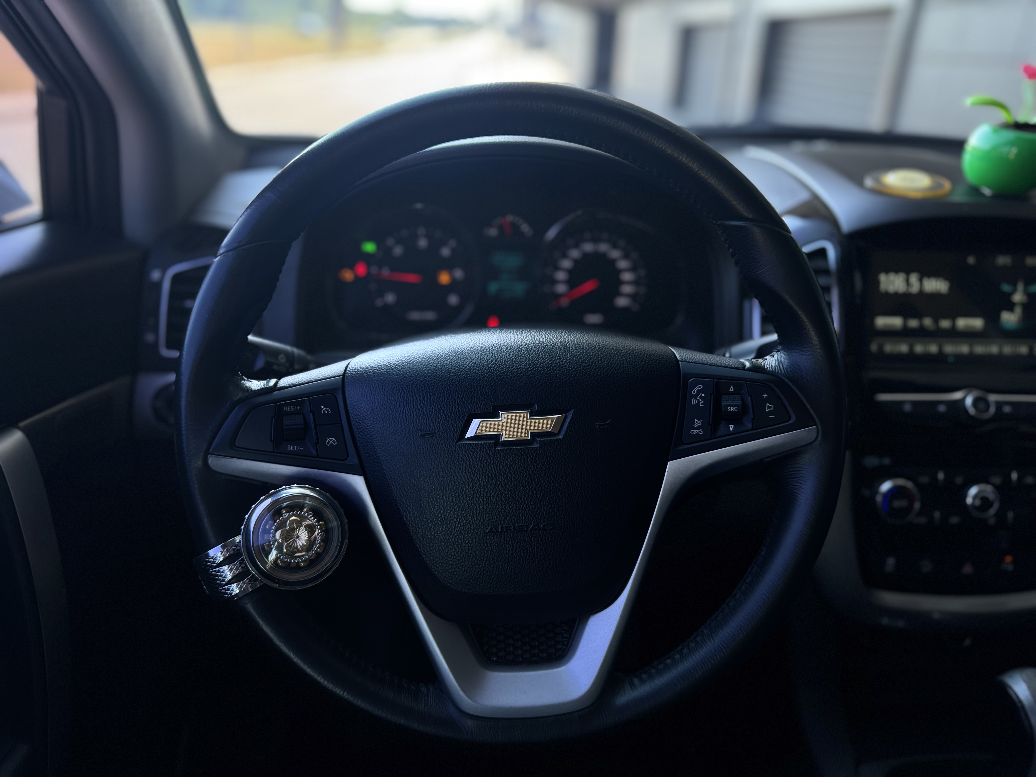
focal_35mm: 24
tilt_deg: -23.9
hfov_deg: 71.6
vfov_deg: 56.8
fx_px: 718
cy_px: 388
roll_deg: -2.4
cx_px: 518
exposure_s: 1/121
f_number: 1.78
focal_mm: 6.76
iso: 100
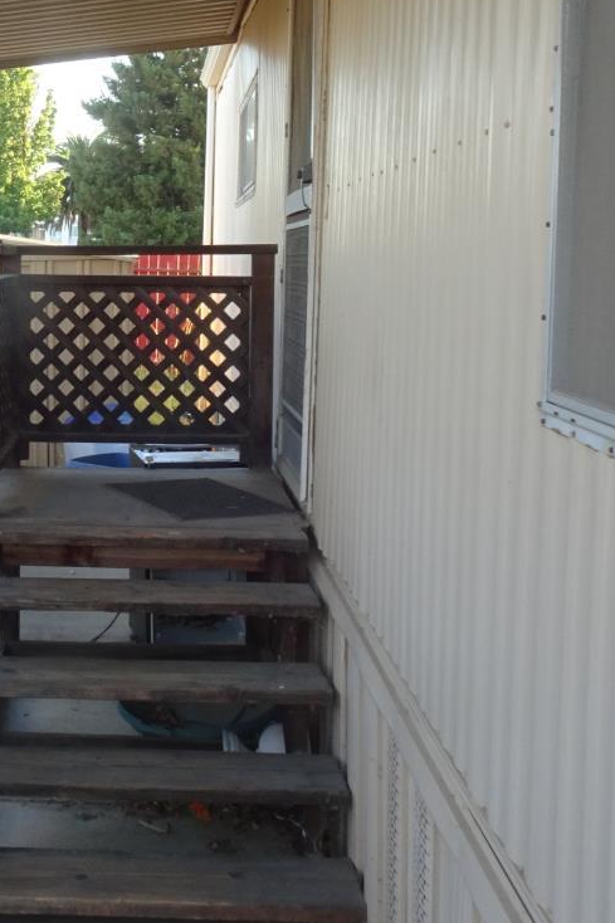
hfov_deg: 25.3
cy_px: 330
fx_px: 1307
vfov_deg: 38.6
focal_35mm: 51
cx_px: 13
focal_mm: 4.1
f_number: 3.5
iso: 80
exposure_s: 1/30
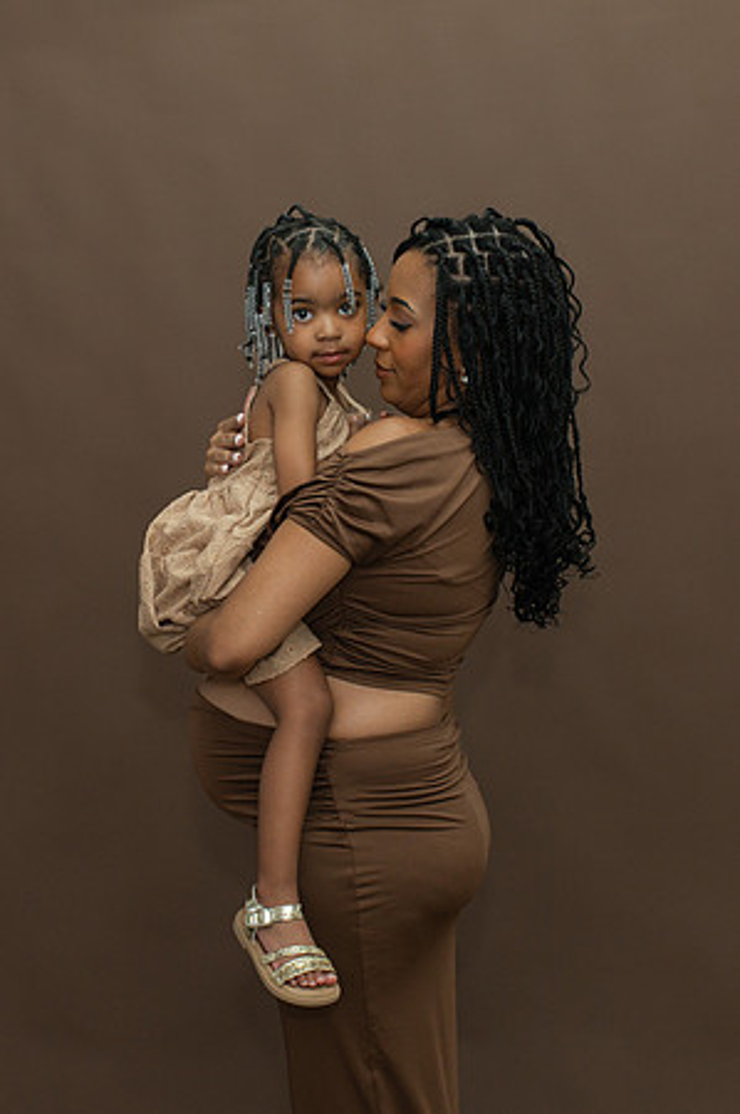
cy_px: 422
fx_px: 2057
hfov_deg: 20.3
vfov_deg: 30.2
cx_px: 217
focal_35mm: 67
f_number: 5
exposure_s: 1/200
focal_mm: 35
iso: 1000
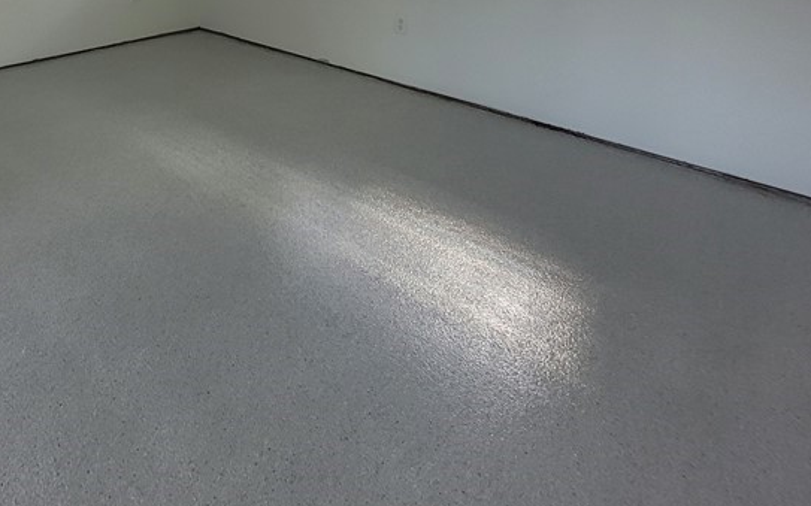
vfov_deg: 40.9
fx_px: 574
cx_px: 176
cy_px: -10
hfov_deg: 64.9
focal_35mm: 26
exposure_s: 1/60
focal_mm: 1.74
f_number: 2.2
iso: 80
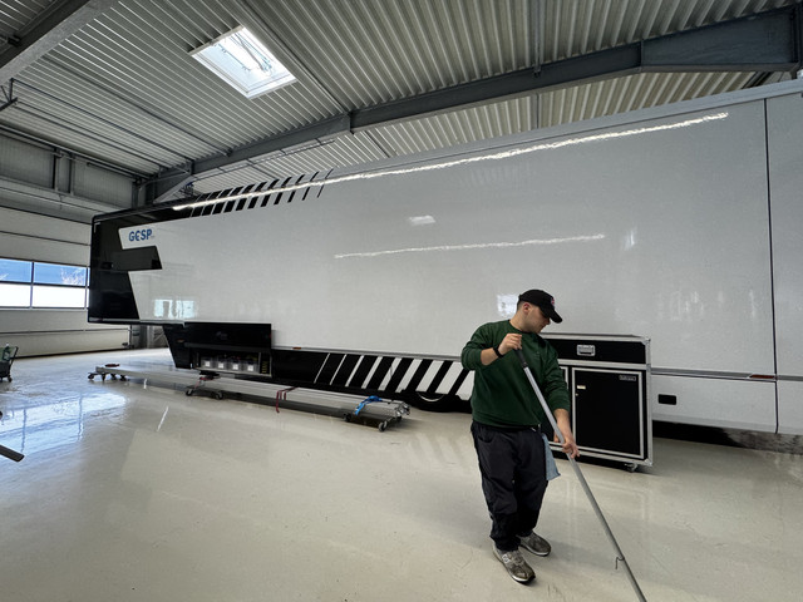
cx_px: 402
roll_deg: -0.3
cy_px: 301
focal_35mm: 14
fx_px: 325
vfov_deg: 85.7
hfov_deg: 102.1
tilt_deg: +3.6
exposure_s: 1/99
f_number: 2.2
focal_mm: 2.22
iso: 125
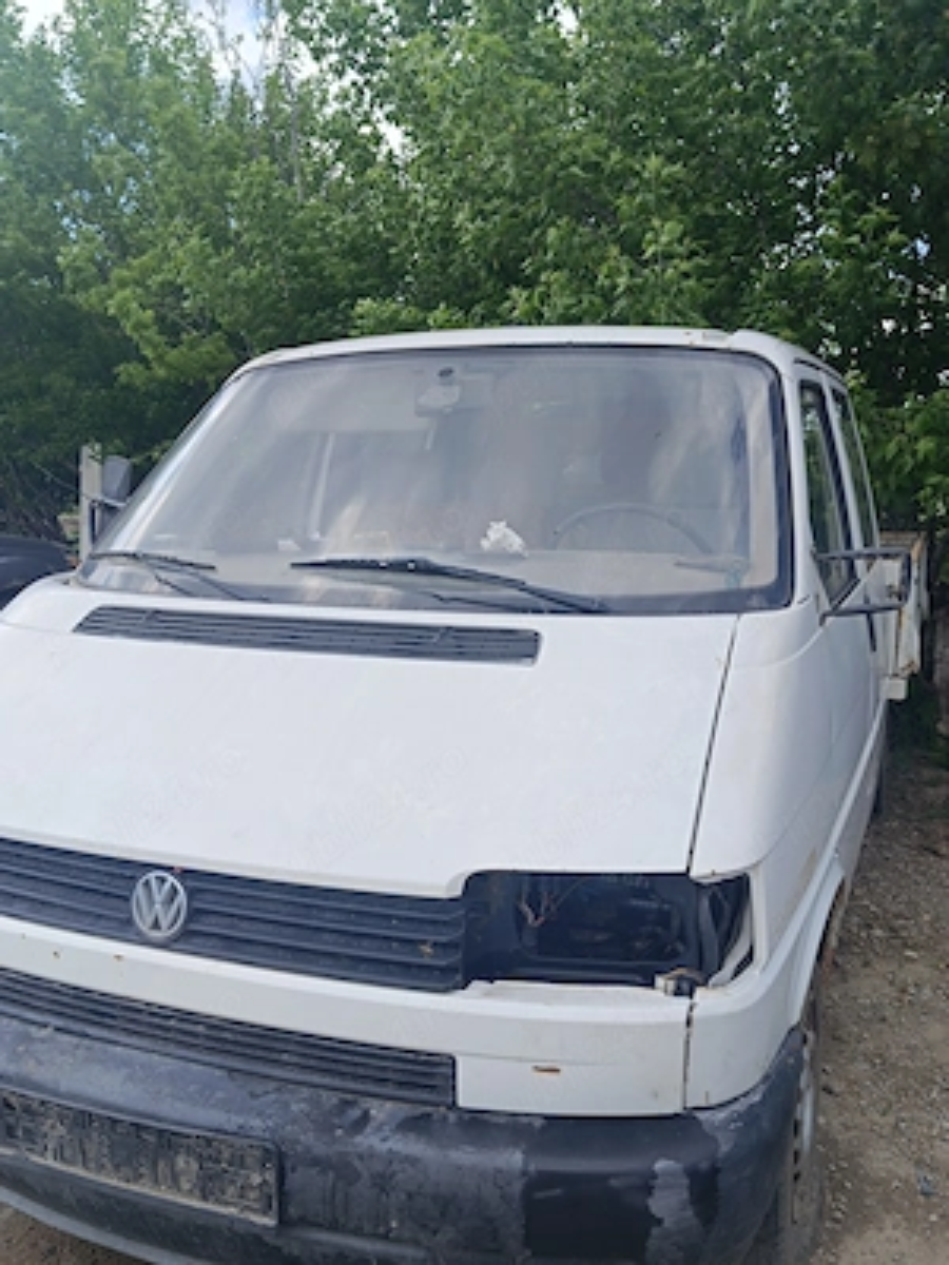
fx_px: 877
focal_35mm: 24
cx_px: 474
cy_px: 632
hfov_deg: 56.8
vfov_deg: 71.6
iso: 50
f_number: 1.88
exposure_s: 1/463
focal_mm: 5.59
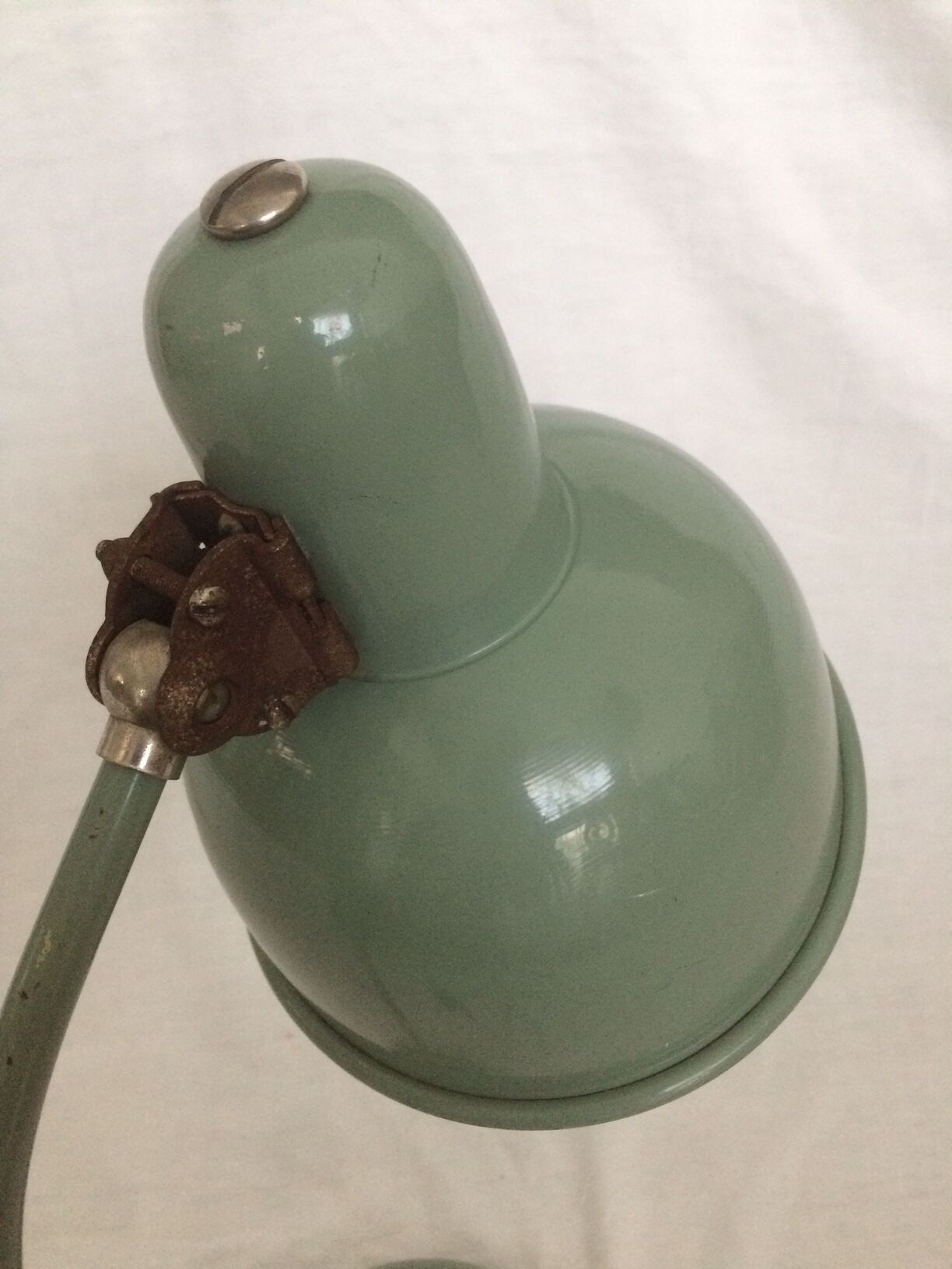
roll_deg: +2.9
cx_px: 476
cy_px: 634
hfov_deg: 48.2
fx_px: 1063
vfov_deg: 61.7
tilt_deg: -37.4
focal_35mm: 29
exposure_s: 1/33
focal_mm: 4.15
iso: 250
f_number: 2.2
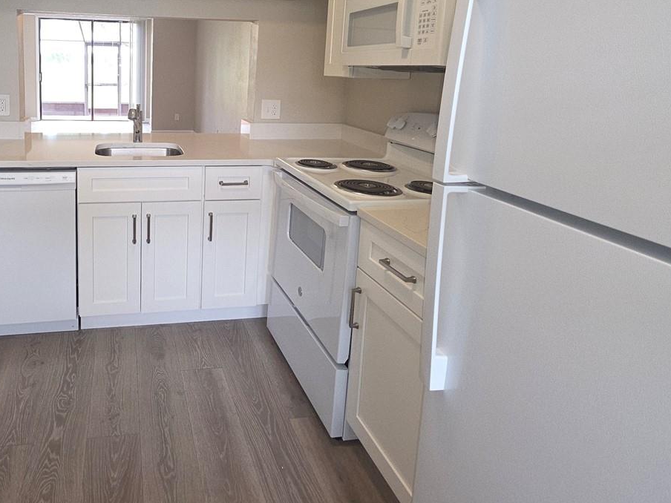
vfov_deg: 56.3
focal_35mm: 23
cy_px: 134
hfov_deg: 71.0
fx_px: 446
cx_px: 206
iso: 100
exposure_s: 1/60
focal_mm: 2.2
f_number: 1.9
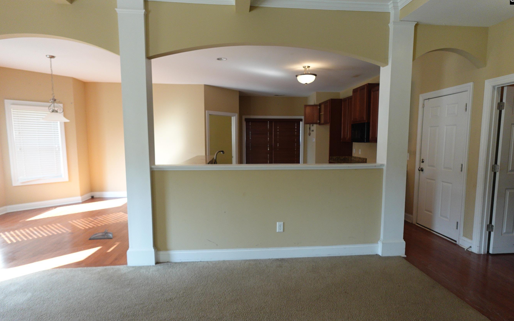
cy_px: 171
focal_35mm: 21
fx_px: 294
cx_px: 264
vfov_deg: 57.2
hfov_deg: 82.3
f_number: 2
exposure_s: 1/250
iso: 500
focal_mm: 7.6
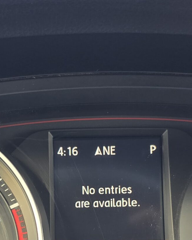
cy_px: 206
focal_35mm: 70
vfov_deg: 26.4
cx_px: 66
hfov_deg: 21.8
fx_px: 497
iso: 160
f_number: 1.7
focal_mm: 6.3
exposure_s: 1/120
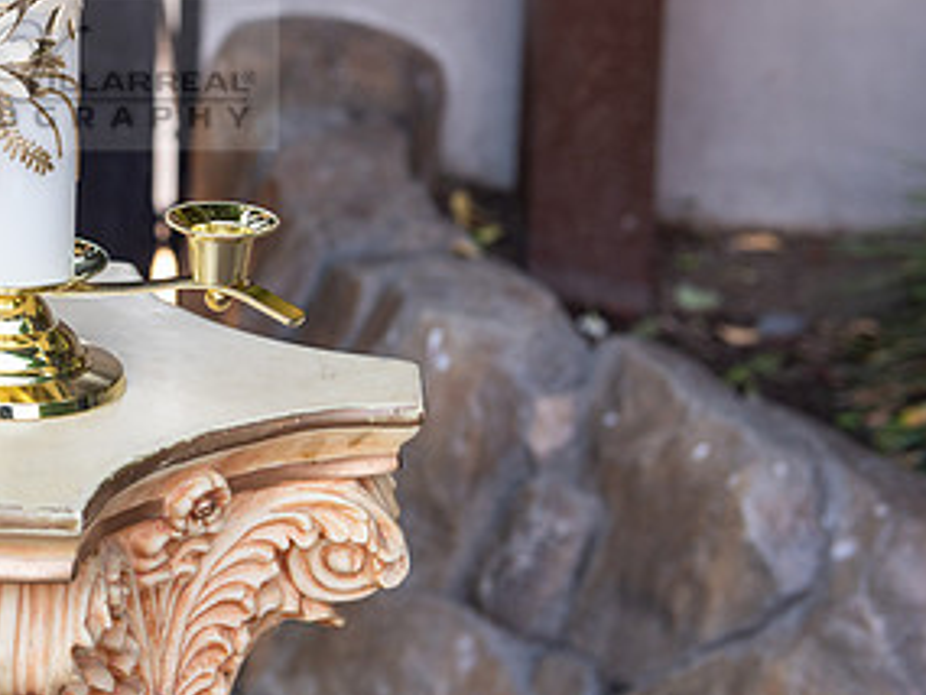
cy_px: 73
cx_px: 3
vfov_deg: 14.1
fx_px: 2783
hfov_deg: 18.4
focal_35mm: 104
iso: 320
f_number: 5
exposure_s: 1/80
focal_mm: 52
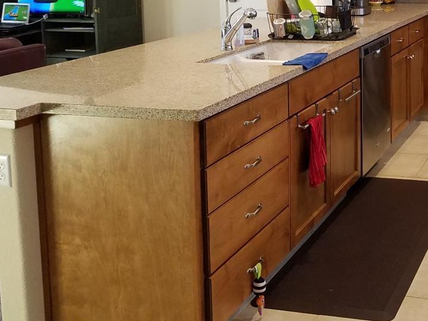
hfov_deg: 32.9
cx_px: 417
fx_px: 667
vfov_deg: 25.7
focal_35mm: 54
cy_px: 2
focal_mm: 4.2
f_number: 1.7
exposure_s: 1/40
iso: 160
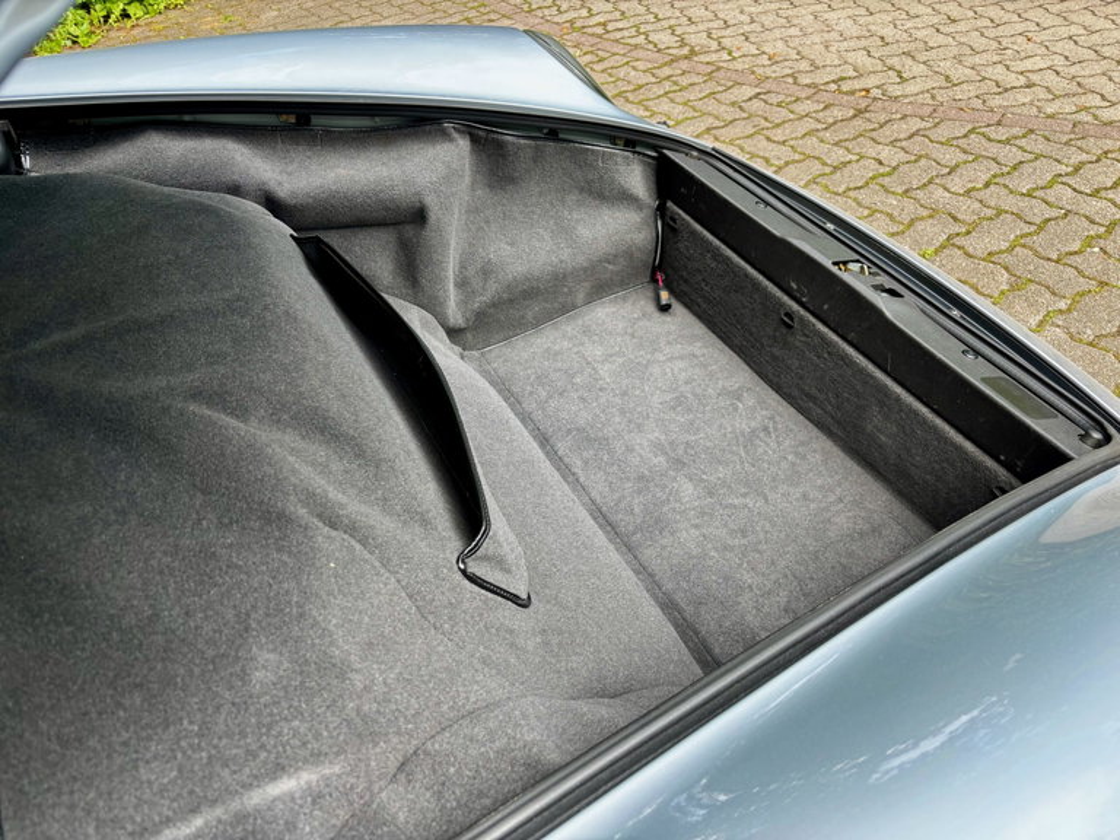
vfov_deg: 53.1
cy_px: 420
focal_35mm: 26
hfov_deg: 67.3
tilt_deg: -46.3
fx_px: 841
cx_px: 560
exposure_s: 1/177
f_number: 1.6
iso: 40
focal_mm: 5.96
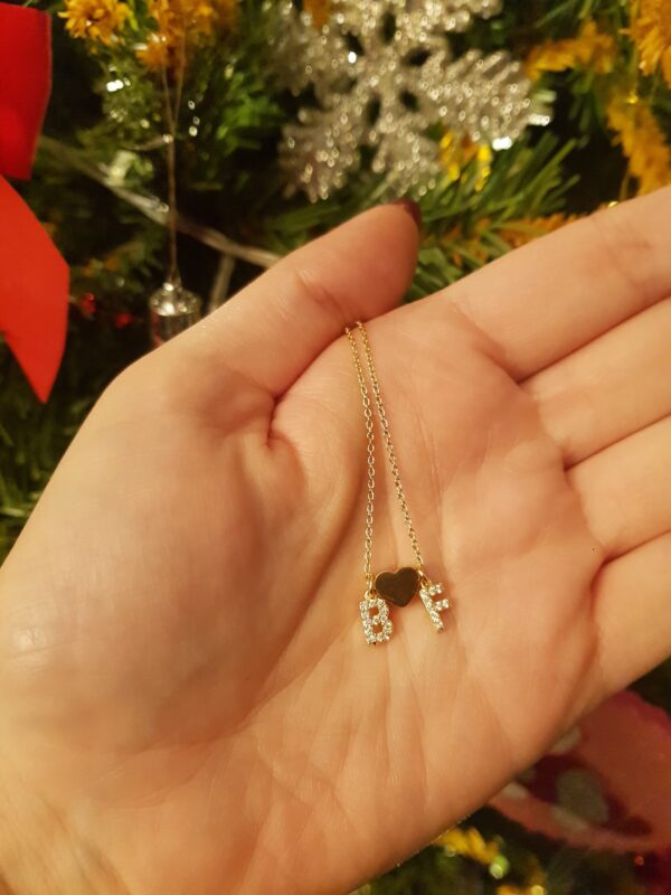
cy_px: 448
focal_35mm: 26
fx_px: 672
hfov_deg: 53.1
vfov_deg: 67.3
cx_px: 336
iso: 640
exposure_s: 1/50
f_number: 1.7
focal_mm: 4.2
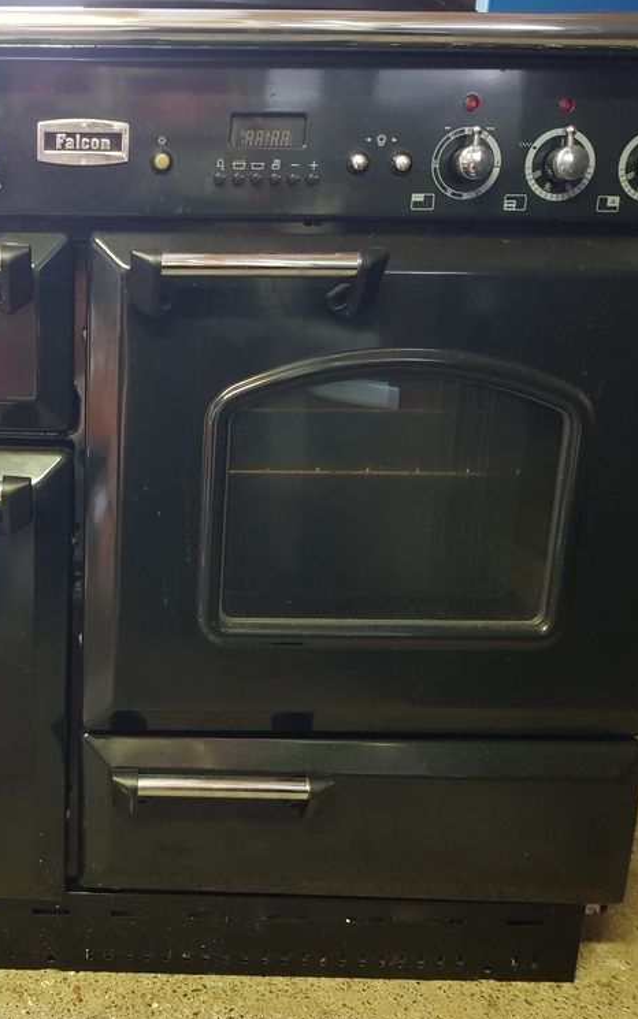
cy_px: 510
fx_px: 1029
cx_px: 56
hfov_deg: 32.6
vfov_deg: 52.7
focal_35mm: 37
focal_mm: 4.2
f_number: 1.7
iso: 250
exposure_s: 1/20
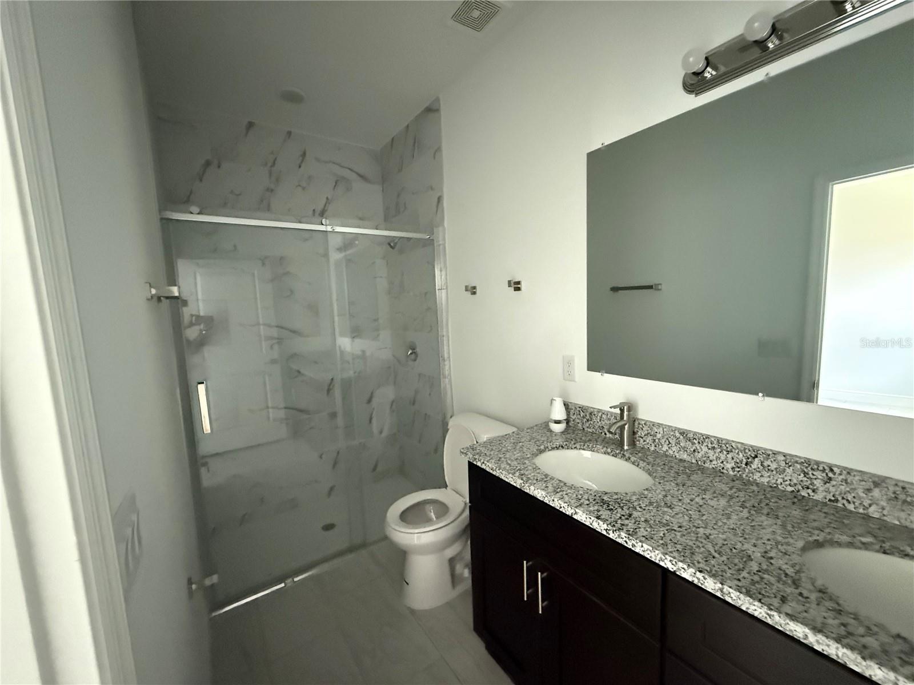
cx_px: 457
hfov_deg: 102.1
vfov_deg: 85.7
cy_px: 342
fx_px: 370
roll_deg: +2.3
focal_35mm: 14
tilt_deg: -5.5
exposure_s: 1/58
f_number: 2.2
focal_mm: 2.22
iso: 1250
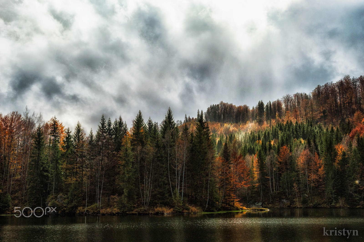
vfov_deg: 31.8
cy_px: 121
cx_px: 182
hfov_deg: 46.4
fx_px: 424
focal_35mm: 42
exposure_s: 1/640
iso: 200
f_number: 8
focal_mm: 28
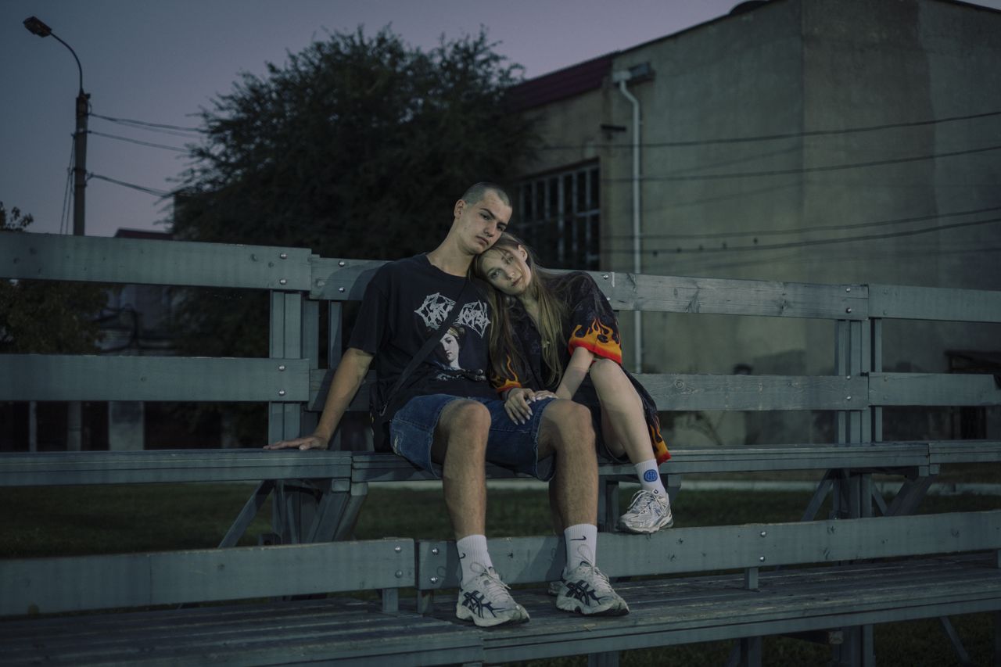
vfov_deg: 25.5
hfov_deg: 37.5
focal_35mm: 53
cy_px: 334
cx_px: 500
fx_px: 1473
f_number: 1.4
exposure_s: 1/125
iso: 500
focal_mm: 35
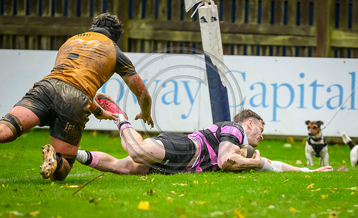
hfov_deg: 3.6
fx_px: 5733
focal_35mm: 592
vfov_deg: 2.2
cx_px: 256
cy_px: 165
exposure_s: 1/1000
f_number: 3.2
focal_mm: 400
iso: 6400
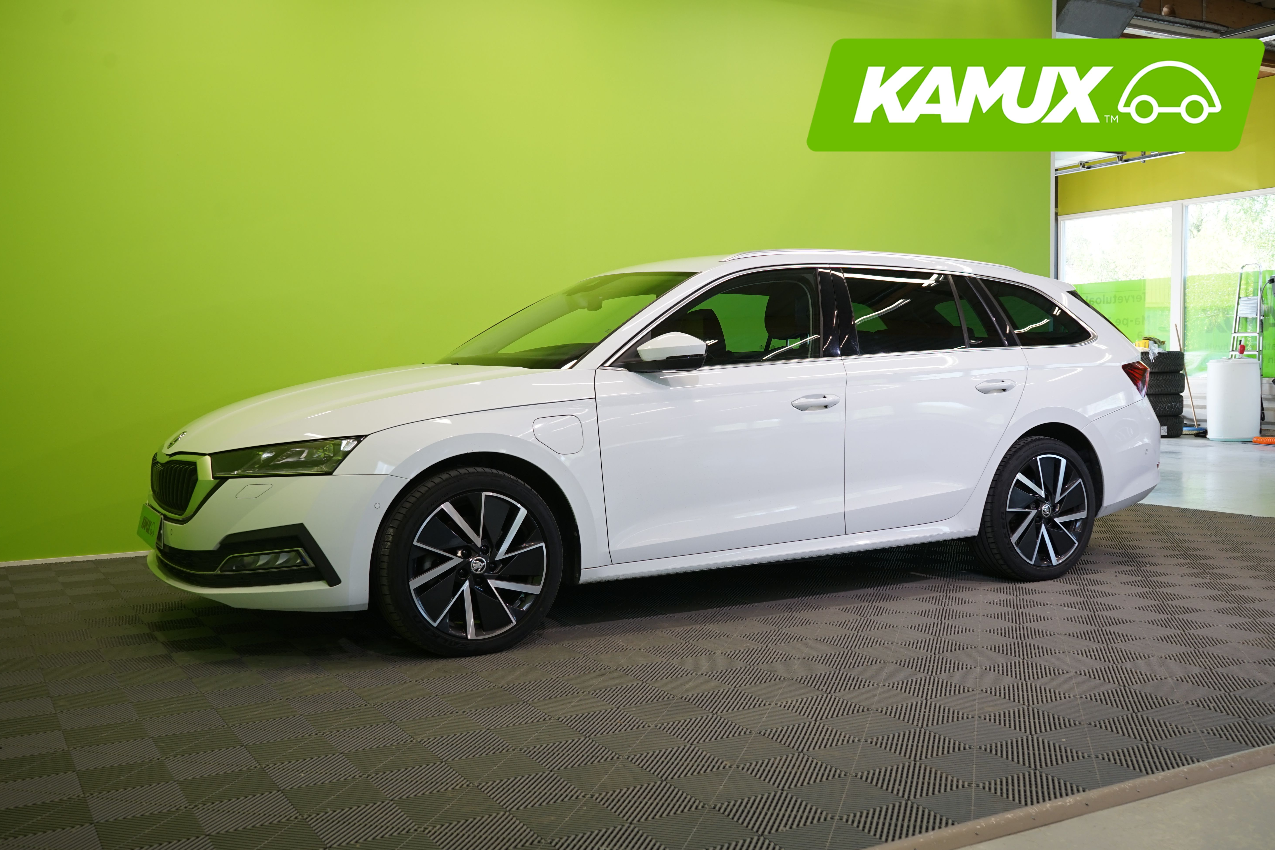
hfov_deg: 55.8
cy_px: 434
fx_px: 1204
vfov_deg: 38.9
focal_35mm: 34
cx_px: 642
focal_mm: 33
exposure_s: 1/40
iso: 400
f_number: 6.3
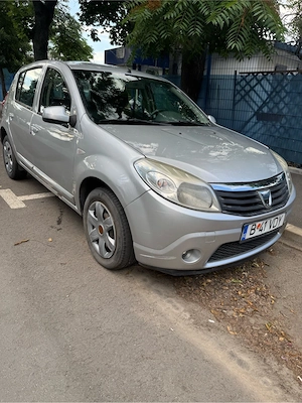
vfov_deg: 71.6
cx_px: 151
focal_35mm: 24
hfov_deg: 56.8
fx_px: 279
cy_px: 202
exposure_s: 1/464
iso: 80
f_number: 1.78
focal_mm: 6.76
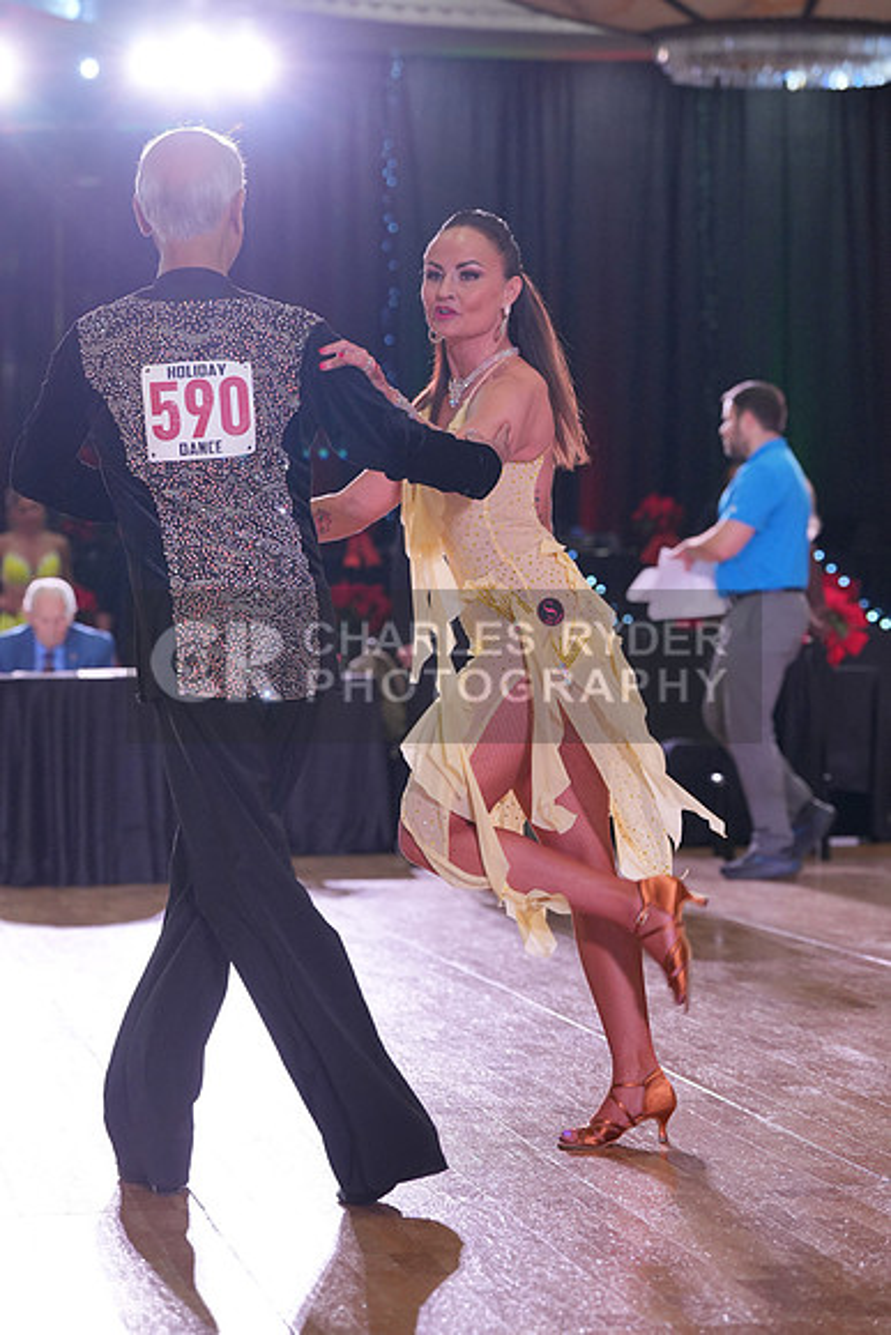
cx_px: 446
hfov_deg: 14.3
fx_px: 3562
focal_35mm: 96
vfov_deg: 21.2
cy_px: 668
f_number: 4
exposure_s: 1/500
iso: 2000
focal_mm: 96
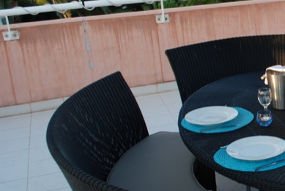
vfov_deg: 19.2
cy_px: 83
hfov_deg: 25.1
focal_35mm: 71
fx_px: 562
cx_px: 358
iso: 200
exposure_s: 1/125
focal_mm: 18
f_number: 5.6
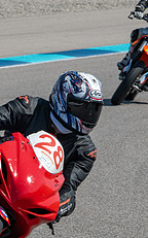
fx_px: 4196
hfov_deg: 2.0
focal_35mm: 649
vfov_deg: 3.2
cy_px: 207
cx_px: -86
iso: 640
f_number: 16
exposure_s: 1/800
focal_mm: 200
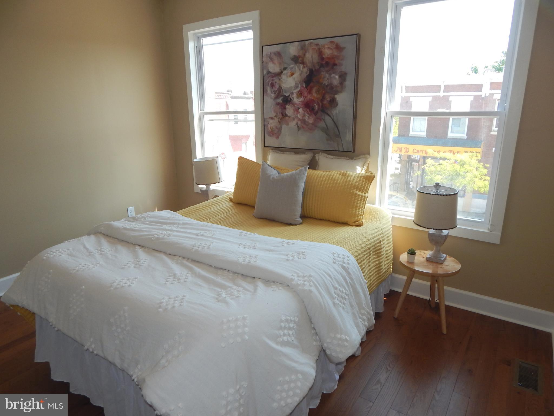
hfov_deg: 76.4
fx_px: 352
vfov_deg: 61.1
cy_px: 208
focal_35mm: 22
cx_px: 277
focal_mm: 4
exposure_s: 1/160
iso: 125
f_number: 3
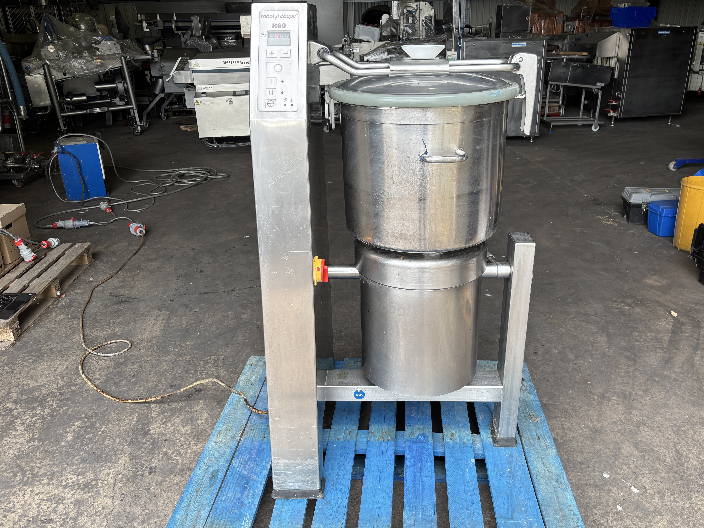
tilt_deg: -22.1
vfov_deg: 49.7
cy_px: 257
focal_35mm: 28
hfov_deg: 63.4
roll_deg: +0.8
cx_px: 373
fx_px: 569
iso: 40
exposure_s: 1/121
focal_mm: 5.96
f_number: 1.6
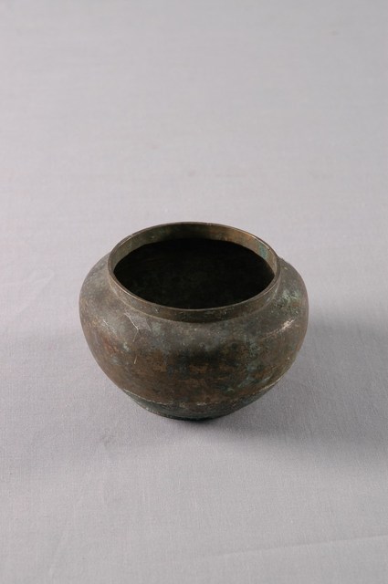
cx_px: 194
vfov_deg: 19.5
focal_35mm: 105
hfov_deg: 13.0
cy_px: 292
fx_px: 1702
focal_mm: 70
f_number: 10
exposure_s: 1/3
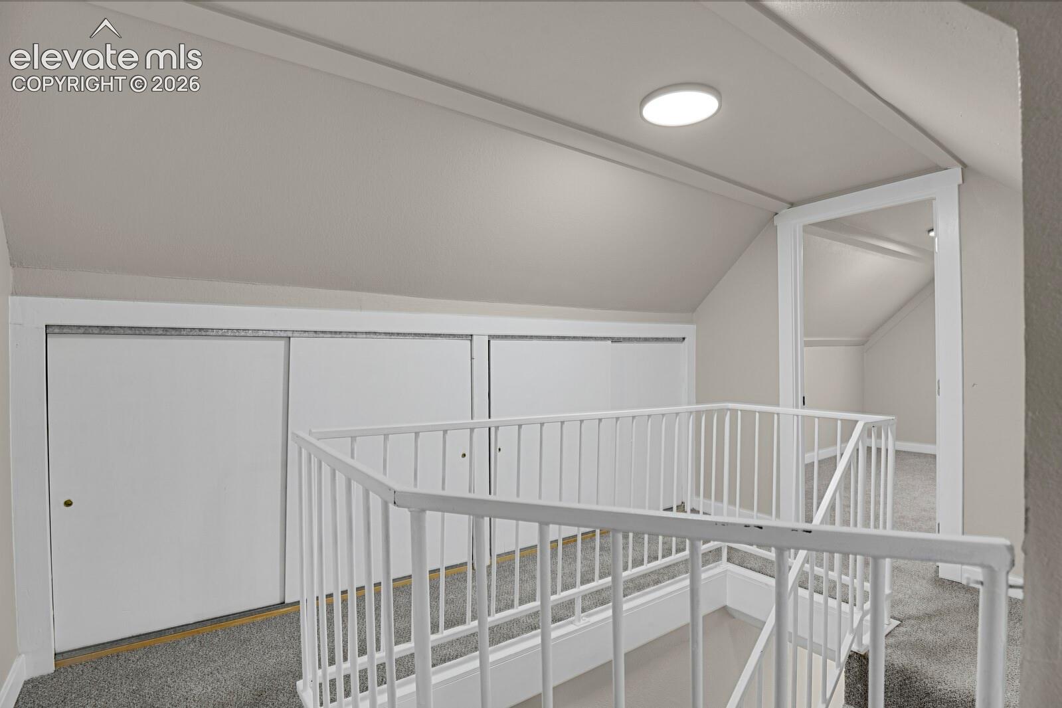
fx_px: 501
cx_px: 531
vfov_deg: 70.4
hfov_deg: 93.3
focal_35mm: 17
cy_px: 354
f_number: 6.3
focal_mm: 17
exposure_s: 1.6
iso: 250
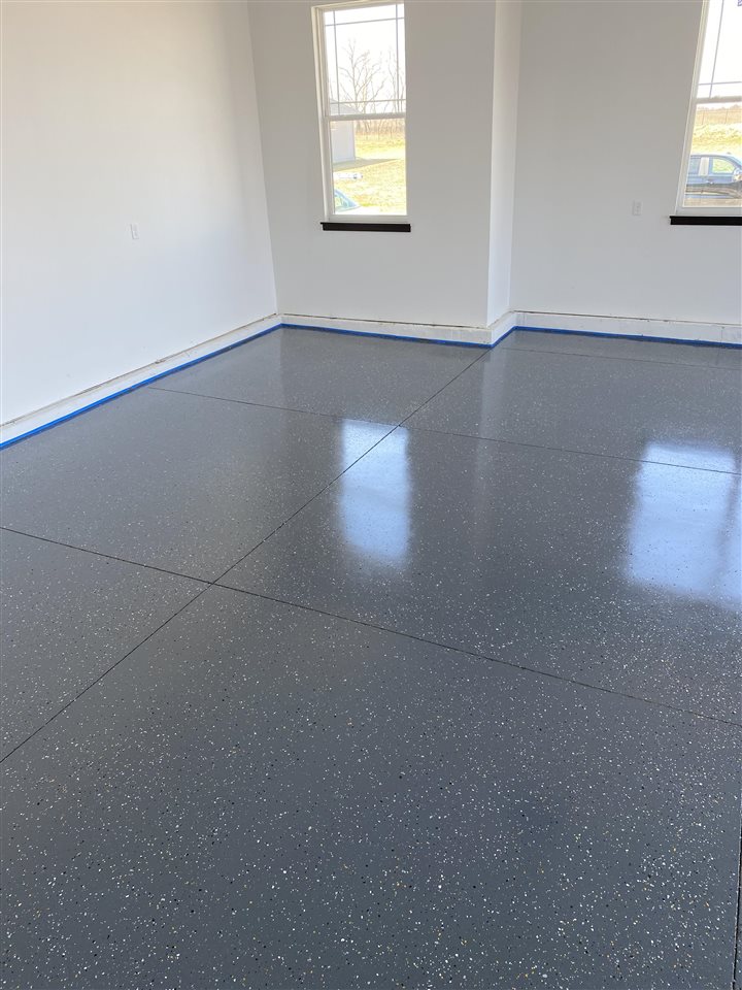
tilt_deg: -26.9
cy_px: 495
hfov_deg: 53.1
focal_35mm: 26
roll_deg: +3.6
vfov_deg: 67.3
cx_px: 371
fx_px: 743
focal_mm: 4.25
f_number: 1.8
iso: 40
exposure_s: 1/122
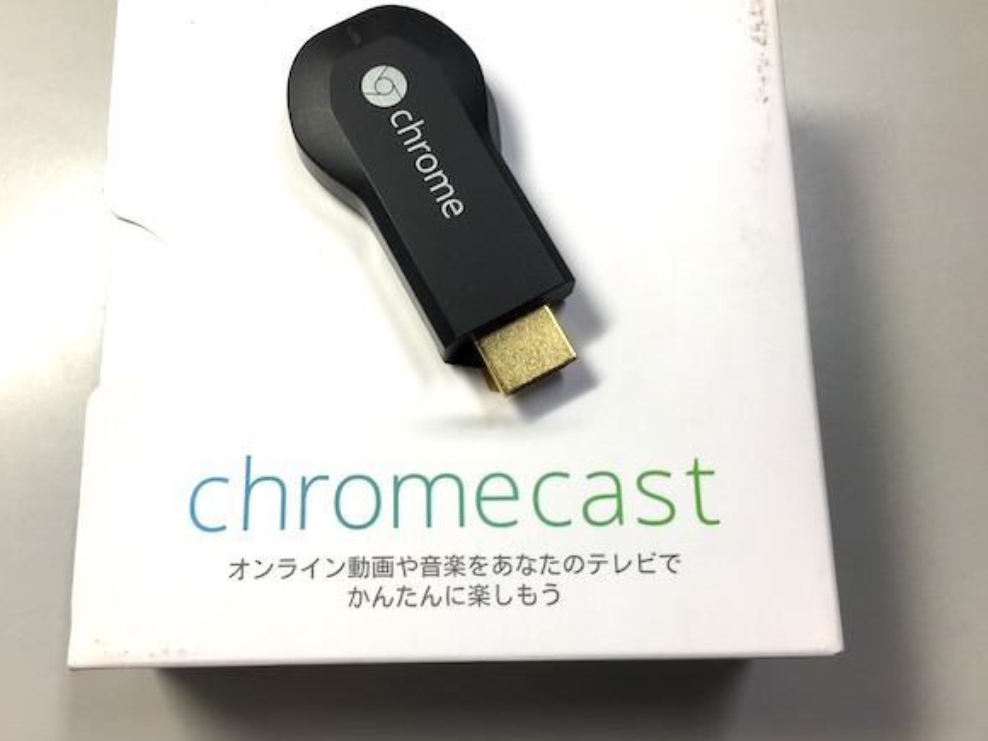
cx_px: 445
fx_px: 913
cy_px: 351
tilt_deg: -76.3
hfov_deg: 56.7
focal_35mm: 32
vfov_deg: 44.1
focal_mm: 4.15
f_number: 2.2
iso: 25
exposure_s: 1/60
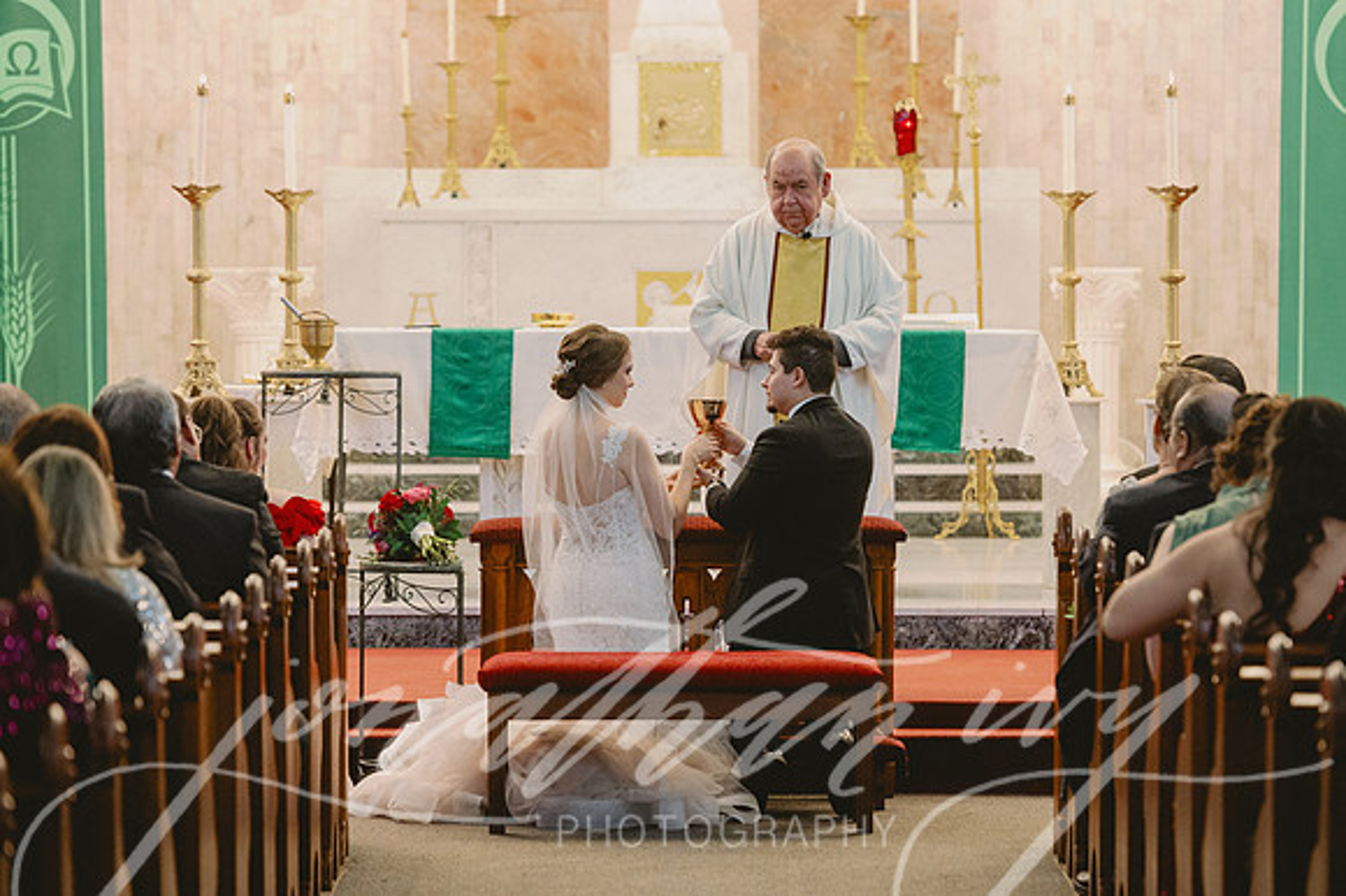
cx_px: 666
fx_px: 5898
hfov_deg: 13.0
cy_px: 448
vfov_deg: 8.7
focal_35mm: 158
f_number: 2.8
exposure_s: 1/160
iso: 2000
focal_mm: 155
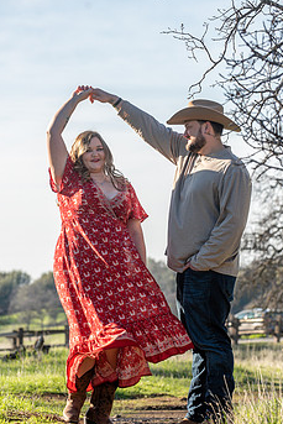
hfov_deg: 9.0
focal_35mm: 152
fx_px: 1790
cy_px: 224
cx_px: 171
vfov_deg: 13.5
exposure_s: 1/250
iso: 50
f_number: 4.5
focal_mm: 116
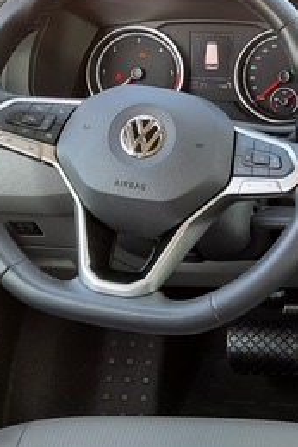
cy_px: 207
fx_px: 870
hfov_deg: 18.4
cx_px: 358
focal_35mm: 70
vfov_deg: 28.9
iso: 32
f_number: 2
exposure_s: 1/50
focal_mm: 4.6
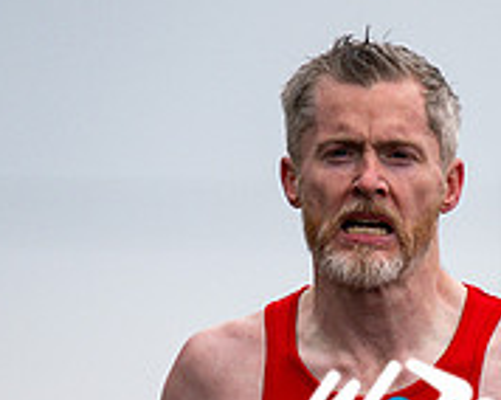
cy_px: 476
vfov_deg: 1.1
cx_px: 397
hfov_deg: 1.4
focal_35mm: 1376
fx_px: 20381
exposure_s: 1/1600
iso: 200
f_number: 2.8
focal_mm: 300
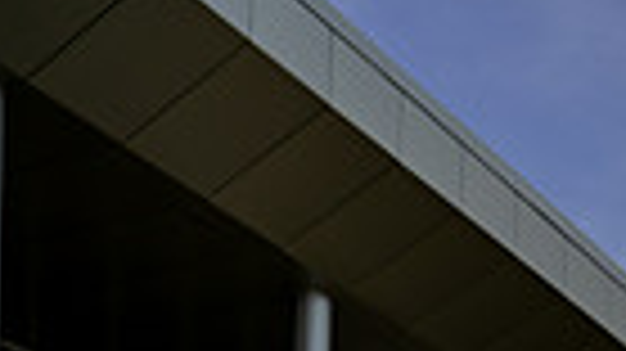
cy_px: 1004
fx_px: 1626
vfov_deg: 9.8
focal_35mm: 98
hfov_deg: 21.1
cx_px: 621
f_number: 5.6
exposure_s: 1/1600
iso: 125
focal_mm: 29
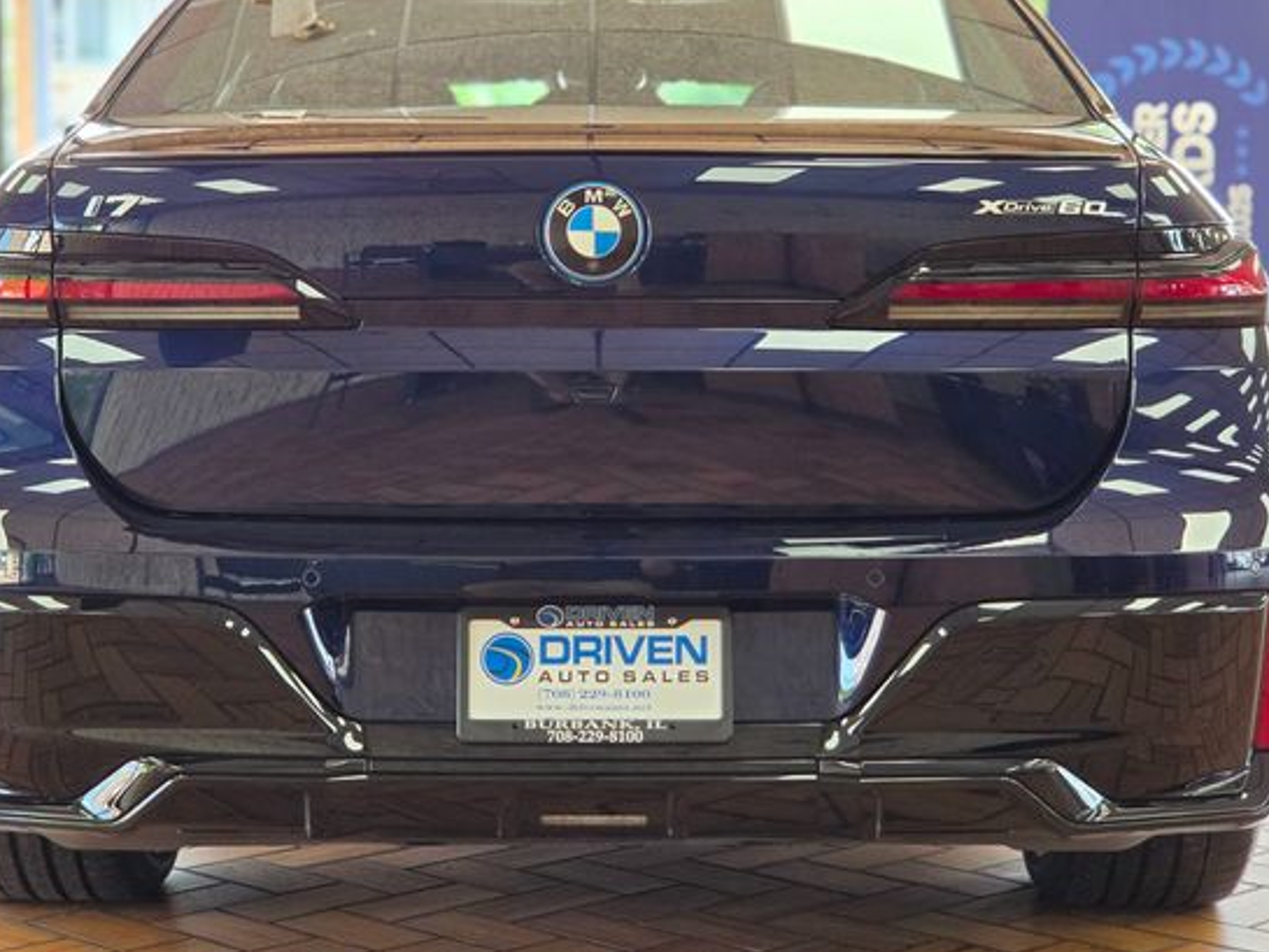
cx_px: 605
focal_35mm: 81
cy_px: 428
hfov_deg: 24.1
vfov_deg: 18.2
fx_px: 2970
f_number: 2.4
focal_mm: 7
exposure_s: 1/120
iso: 125
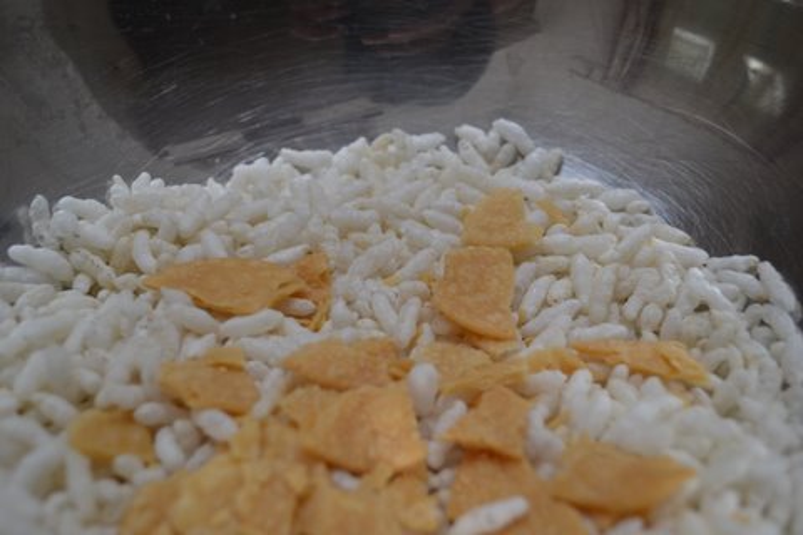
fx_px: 970
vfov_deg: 30.8
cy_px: 268
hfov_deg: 45.0
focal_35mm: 44
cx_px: 402
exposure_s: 1/60
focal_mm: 29
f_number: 4.5
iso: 450
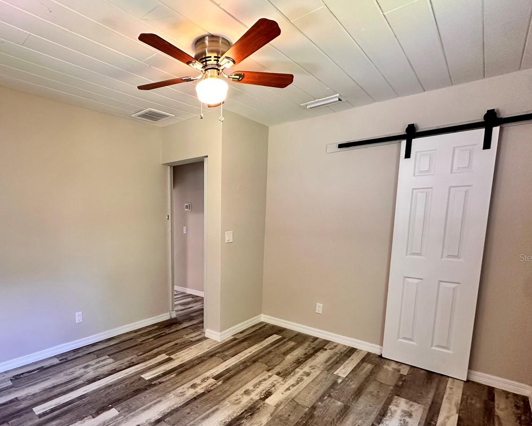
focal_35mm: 19
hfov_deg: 81.4
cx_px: 193
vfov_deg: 70.1
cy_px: 257
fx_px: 299
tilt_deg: -7.8
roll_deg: +0.0
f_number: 2.2
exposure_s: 1/60
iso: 200
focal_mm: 2.22
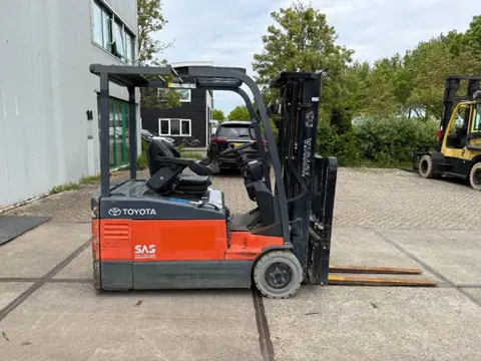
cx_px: 240
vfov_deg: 56.8
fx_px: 333
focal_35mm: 24
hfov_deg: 71.6
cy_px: 180
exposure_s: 1/2907
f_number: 1.78
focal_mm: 6.76
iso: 100
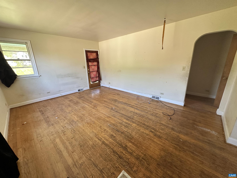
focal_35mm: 14
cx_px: 118
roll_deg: +0.8
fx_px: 96
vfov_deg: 85.7
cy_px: 89
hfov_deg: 102.1
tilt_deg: -15.6
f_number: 2.2
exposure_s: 1/99
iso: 125
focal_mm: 2.22
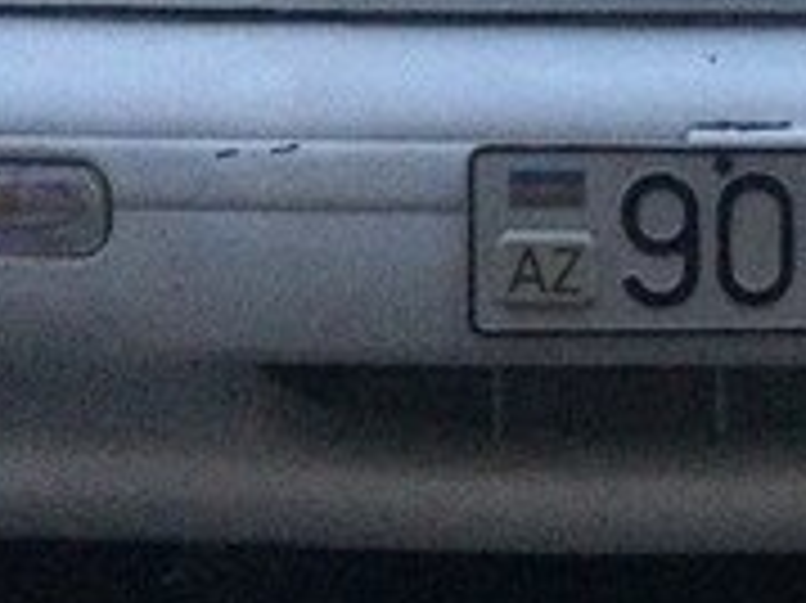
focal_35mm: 107
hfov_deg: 17.8
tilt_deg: -7.3
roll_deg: -0.2
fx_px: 2490
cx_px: 878
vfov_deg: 13.4
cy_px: -133
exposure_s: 1/17
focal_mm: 4.15
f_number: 2.2
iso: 640
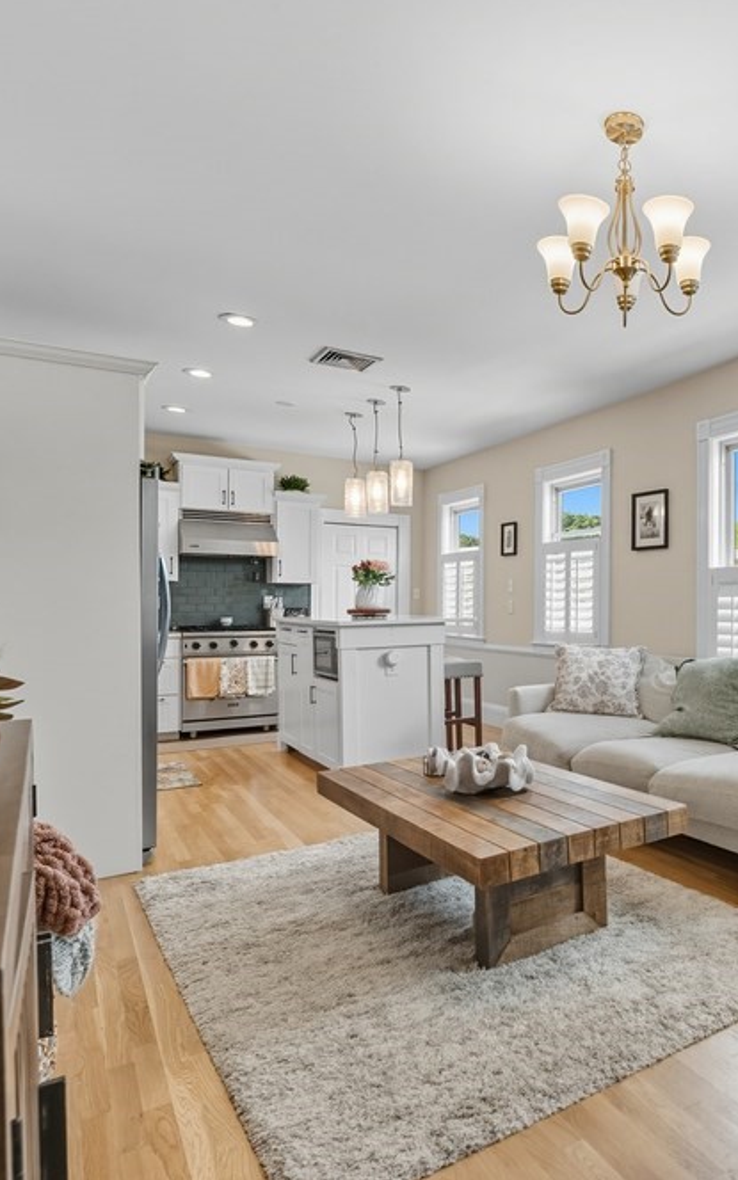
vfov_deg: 79.6
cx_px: 654
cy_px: 580
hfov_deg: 49.5
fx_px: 708
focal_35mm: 22
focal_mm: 14
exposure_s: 1/5
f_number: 8
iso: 100
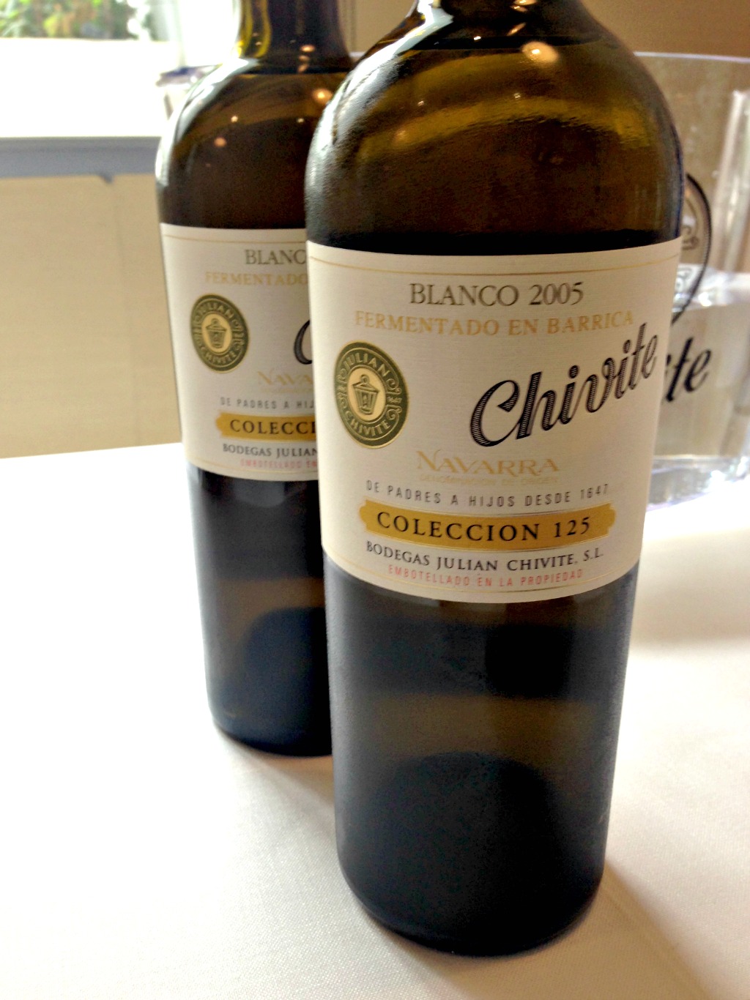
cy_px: 500
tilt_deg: -19.7
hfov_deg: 42.9
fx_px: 954
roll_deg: +1.4
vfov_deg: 55.4
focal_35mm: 33
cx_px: 375
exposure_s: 1/20
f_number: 2.4
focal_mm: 4.12
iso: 50
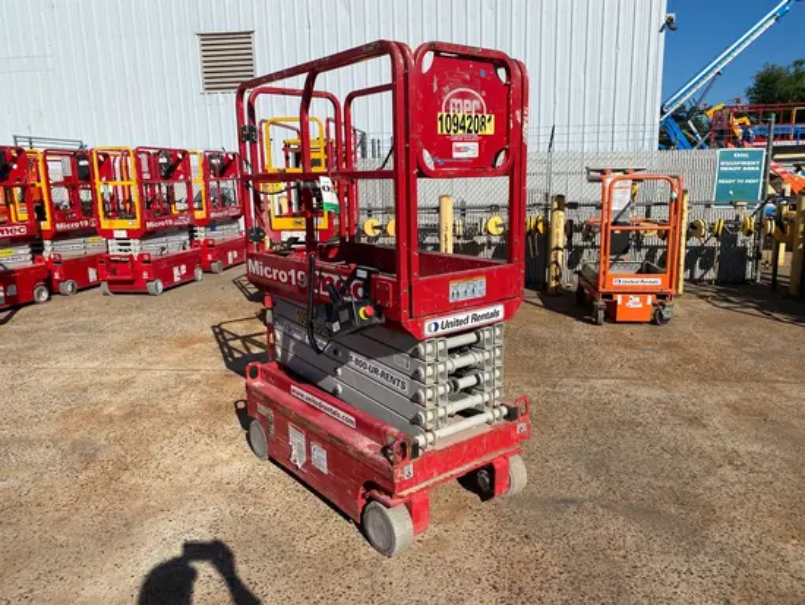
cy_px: 302
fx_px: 605
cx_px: 402
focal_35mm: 26
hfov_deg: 67.3
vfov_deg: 53.1
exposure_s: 1/4608
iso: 32
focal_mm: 4.25
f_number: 1.8
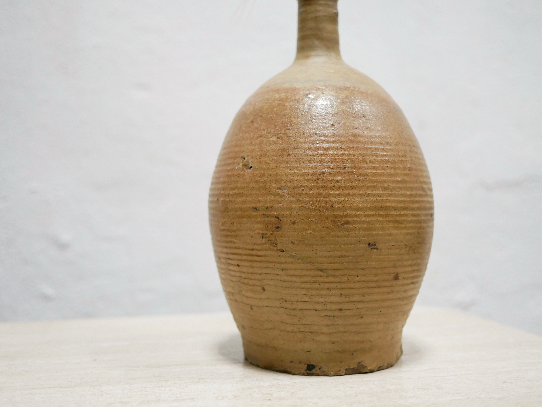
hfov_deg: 46.8
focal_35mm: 40
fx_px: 627
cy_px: 204
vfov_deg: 36.0
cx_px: 271
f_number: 1.7
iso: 1250
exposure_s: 1/60
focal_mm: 20
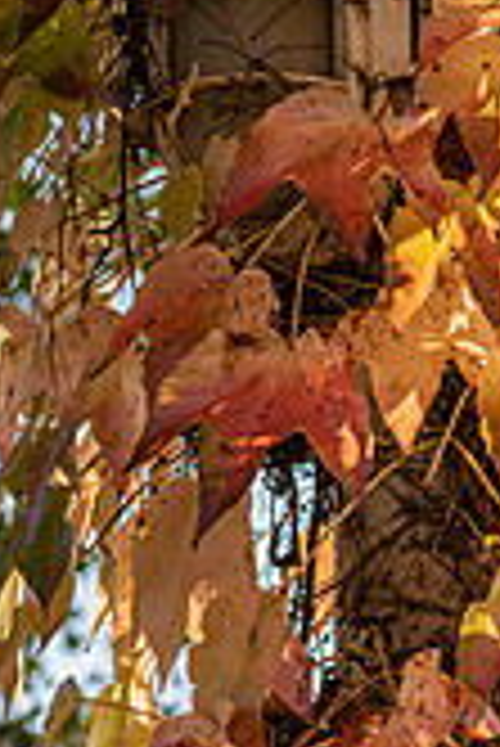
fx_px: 3492
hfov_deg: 8.1
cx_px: 550
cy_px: 904
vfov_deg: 11.9
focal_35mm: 168
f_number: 4.5
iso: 90
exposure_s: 1/125
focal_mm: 62
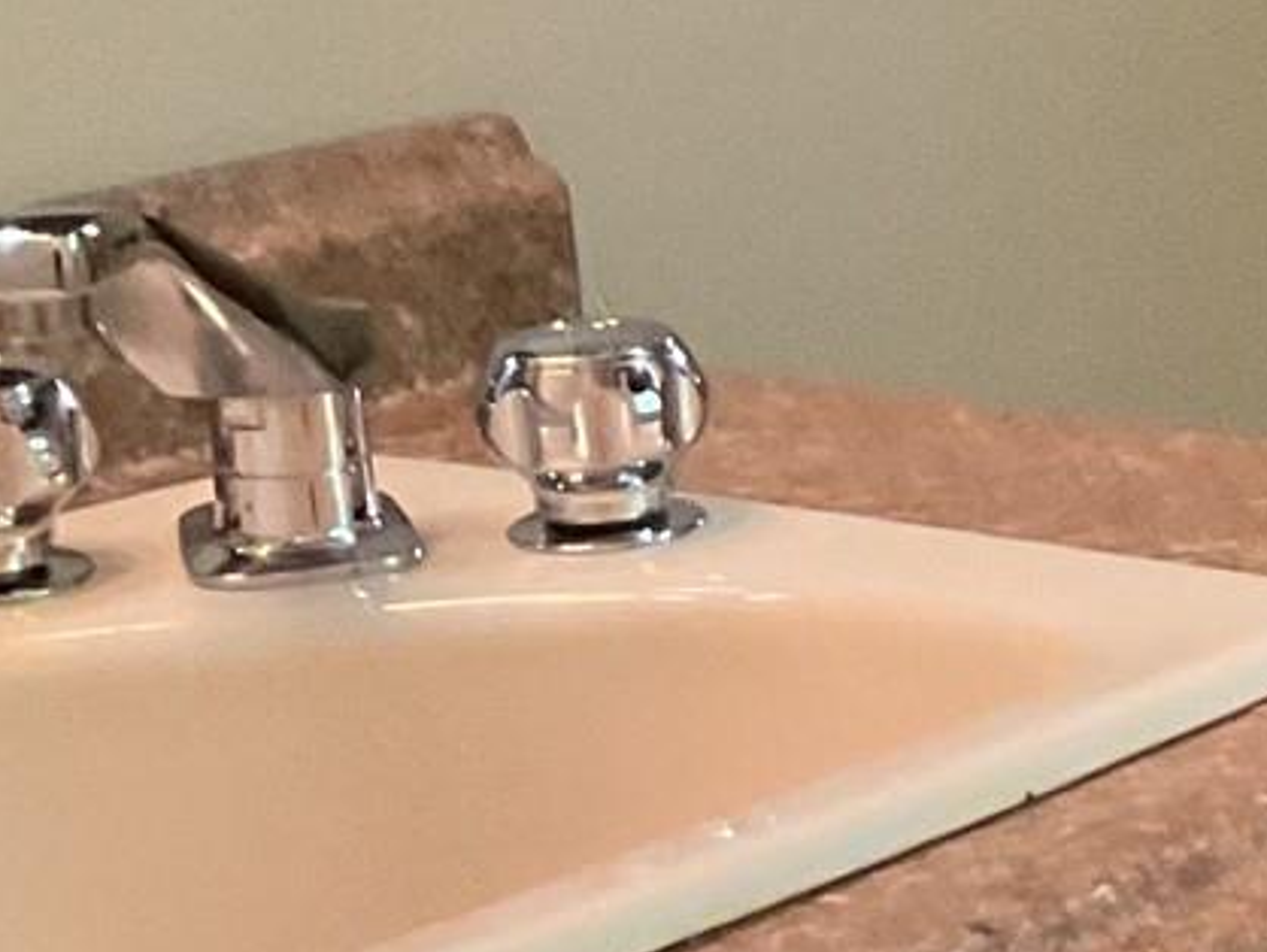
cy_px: 427
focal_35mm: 142
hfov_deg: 11.7
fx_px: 5200
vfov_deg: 10.5
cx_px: 2934
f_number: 1.8
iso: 250
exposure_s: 1/60
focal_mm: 3
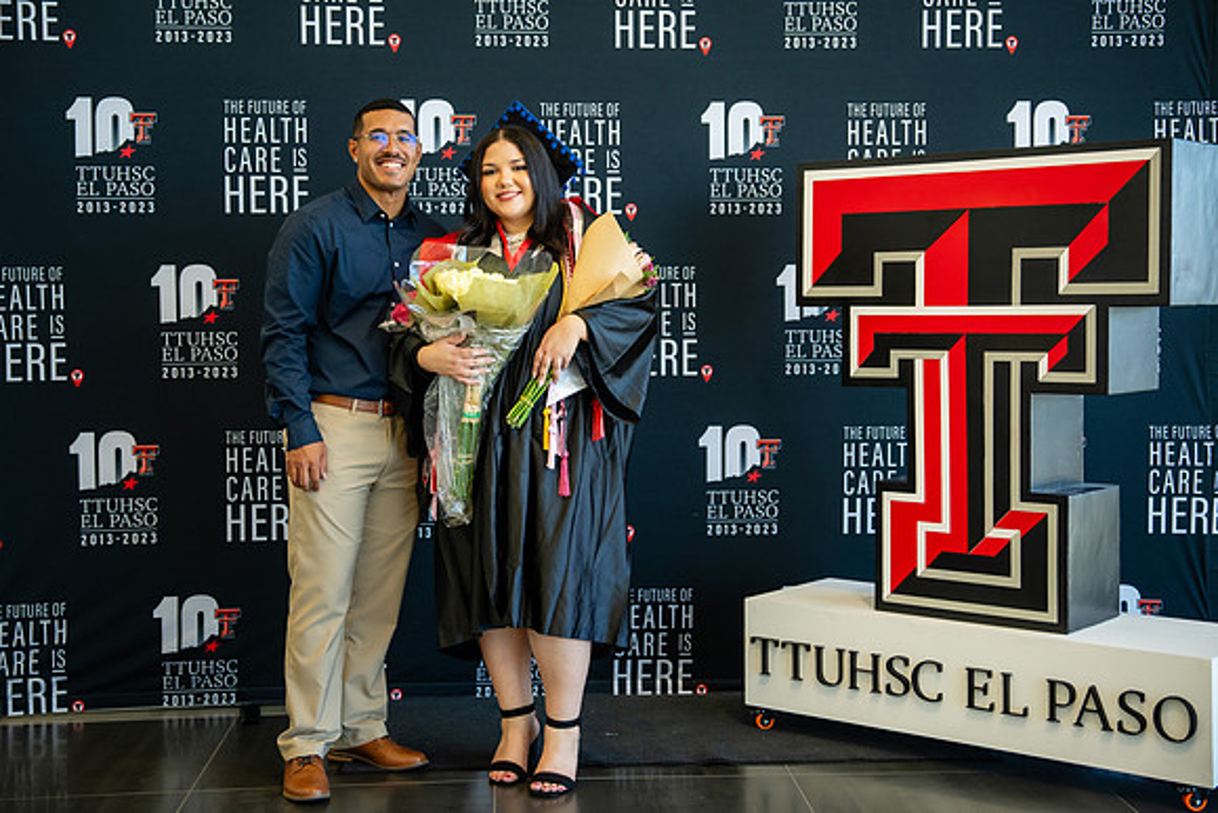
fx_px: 1782
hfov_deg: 37.7
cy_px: 370
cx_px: 604
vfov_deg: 25.7
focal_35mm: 53
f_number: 2.8
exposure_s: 1/125
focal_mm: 48
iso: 500
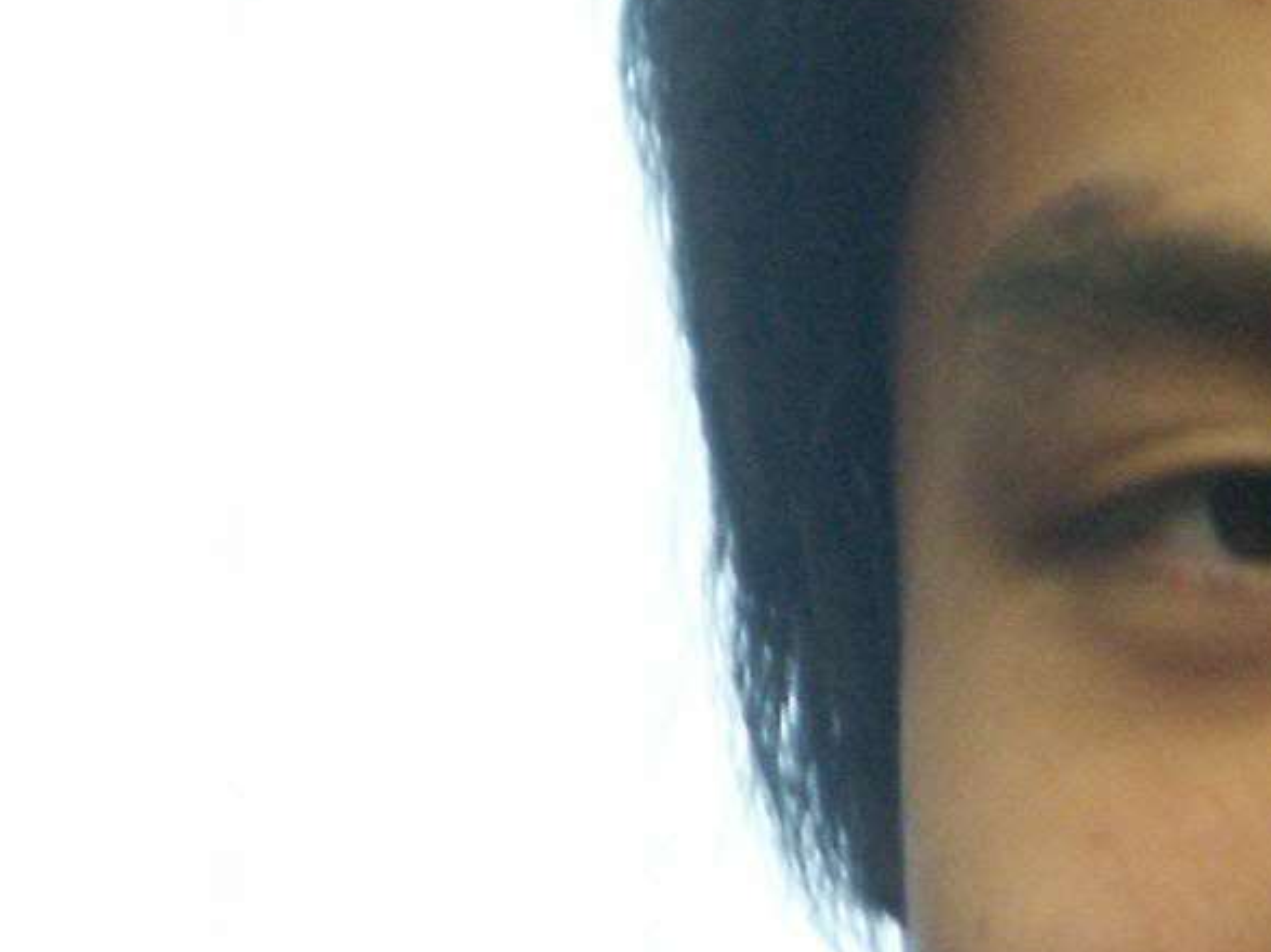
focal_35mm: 545
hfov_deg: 3.6
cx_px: 1336
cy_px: 487
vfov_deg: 2.7
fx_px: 20007
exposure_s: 1/125
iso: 200
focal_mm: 31.64
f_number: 3.5
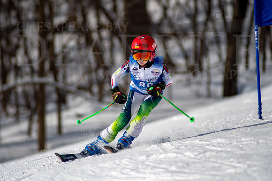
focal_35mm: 450
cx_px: 136
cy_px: 90
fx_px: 3401
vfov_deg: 3.1
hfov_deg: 4.6
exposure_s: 1/6400
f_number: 2.8
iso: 100
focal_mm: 300
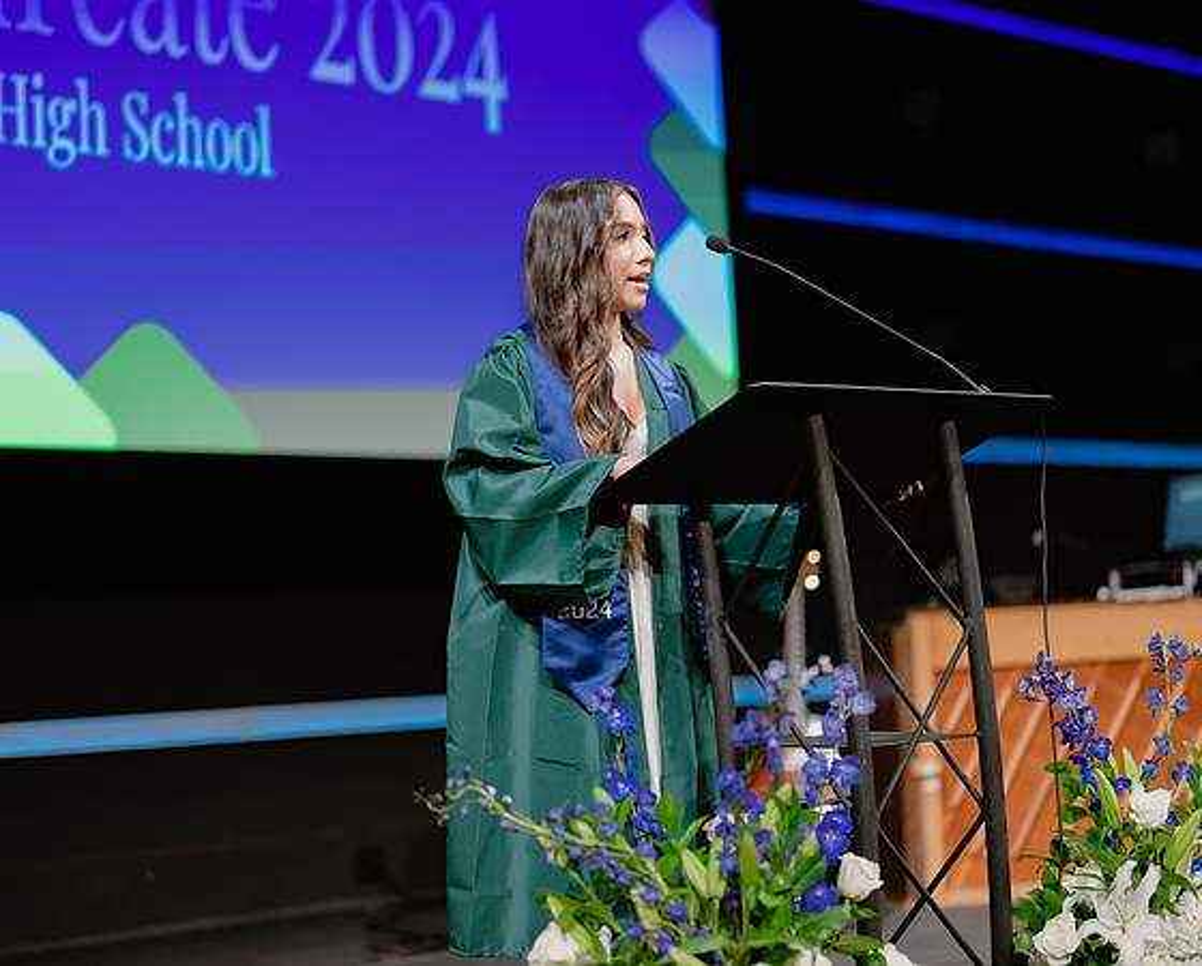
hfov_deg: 33.1
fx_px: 2025
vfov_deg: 26.8
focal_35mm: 57
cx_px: 601
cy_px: 483
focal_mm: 50
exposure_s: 1/320
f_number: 1.2
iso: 1000
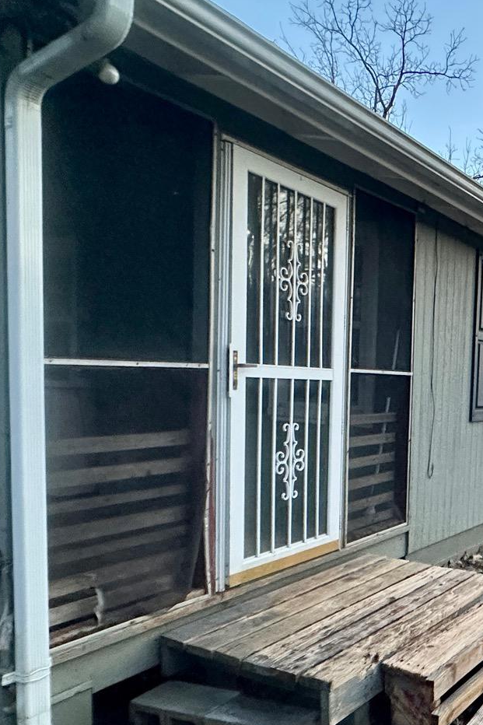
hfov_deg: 34.4
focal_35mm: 32
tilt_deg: -5.3
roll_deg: -2.7
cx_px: 553
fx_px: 644
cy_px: 433
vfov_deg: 58.3
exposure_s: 1/60
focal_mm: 2.22
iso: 1000
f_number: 2.2
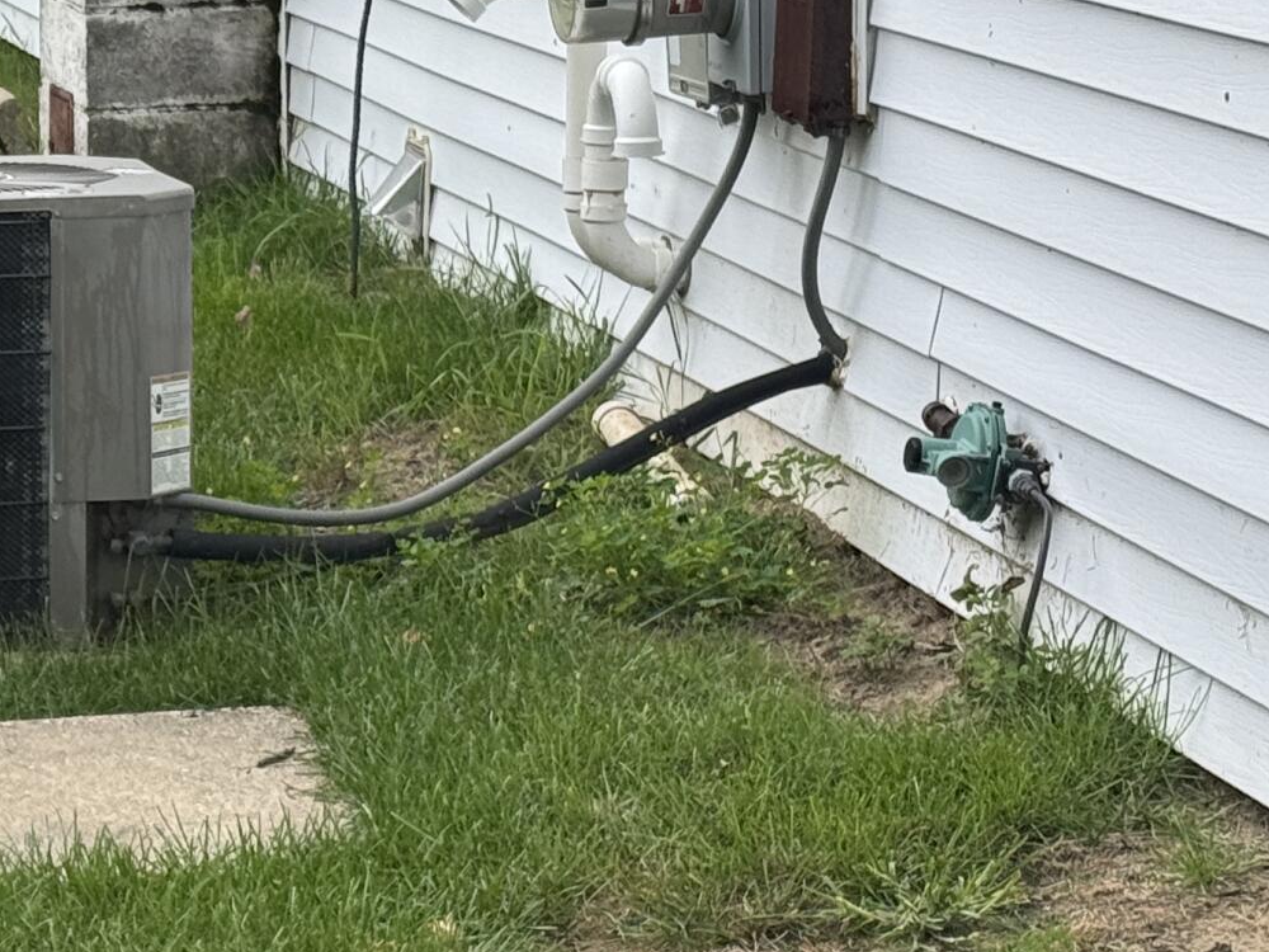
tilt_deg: -8.5
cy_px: 446
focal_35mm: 144
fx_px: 5279
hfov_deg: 13.4
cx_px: -237
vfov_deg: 10.3
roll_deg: +2.5
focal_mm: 6.76
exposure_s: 1/1076
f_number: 1.78
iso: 64
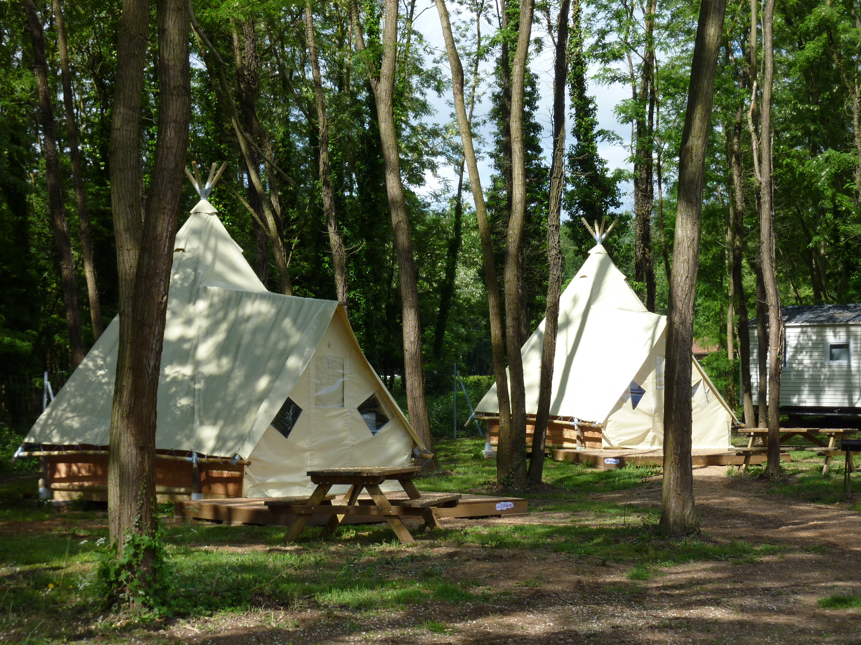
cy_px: 322
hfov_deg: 27.0
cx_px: 430
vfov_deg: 20.4
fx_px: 1791
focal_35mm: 72
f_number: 4.1
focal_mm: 11.9
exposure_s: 1/400
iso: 80
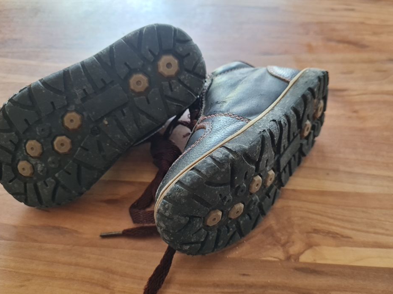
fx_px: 318
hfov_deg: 63.5
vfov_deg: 49.7
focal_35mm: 28
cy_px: 157
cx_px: 202
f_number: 1.8
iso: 320
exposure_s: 1/40
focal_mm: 5.4
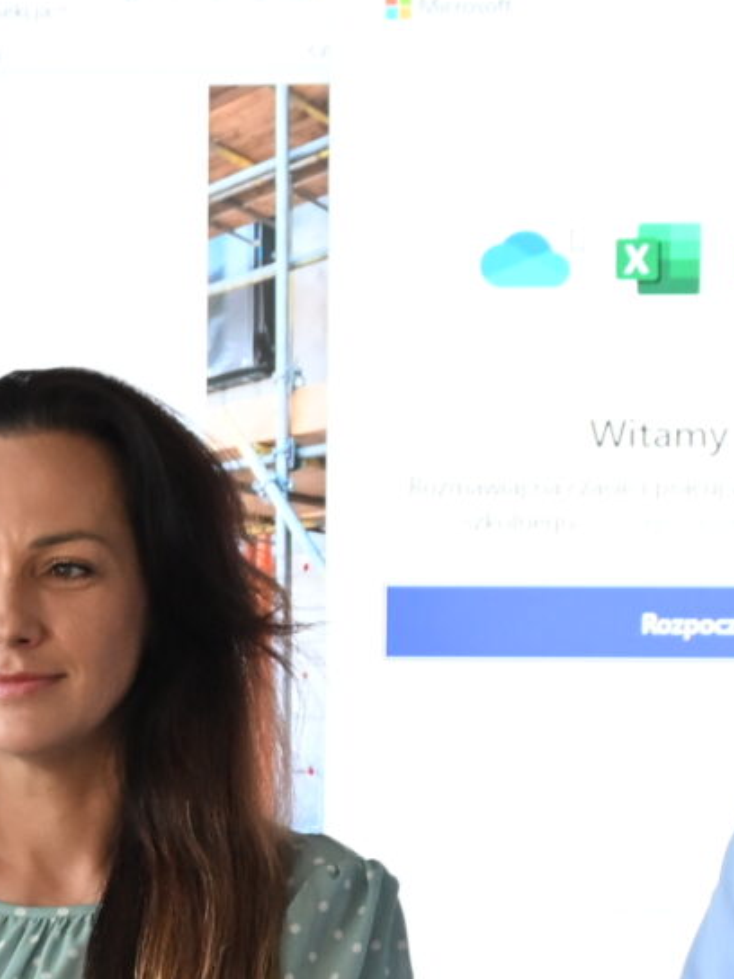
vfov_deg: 7.4
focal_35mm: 267
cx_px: -480
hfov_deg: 5.5
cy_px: 1207
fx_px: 7549
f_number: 6
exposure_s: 1/125
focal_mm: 59
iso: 2200
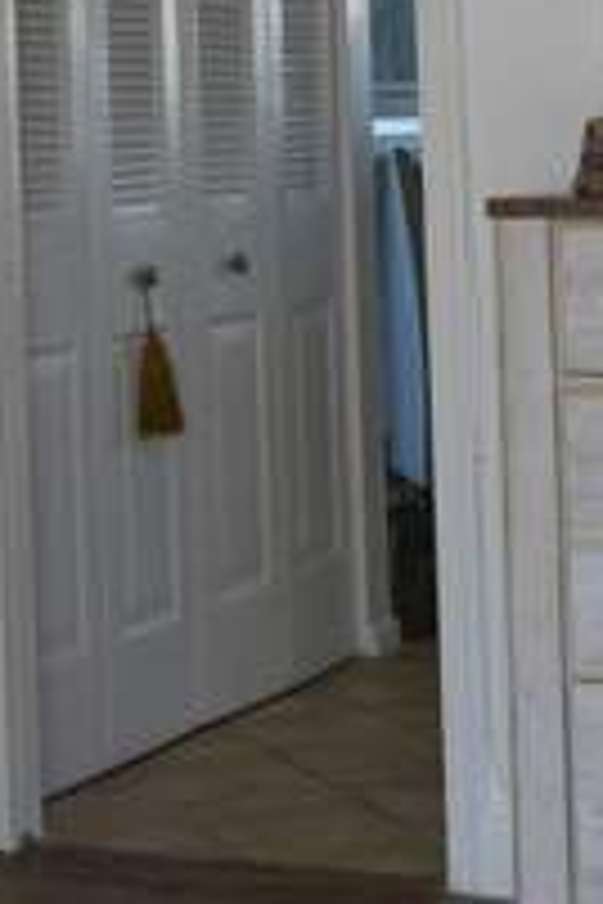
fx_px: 2789
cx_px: 256
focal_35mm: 111
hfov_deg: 12.3
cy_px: 9
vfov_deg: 18.0
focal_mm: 31
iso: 320
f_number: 4
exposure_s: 1/160
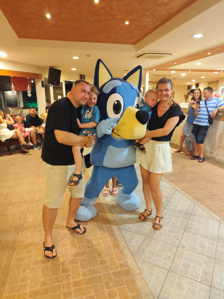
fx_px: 198
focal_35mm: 23
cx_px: 112
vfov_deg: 73.9
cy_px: 150
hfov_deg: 58.9
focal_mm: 6.19
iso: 1000
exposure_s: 1/25
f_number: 1.65
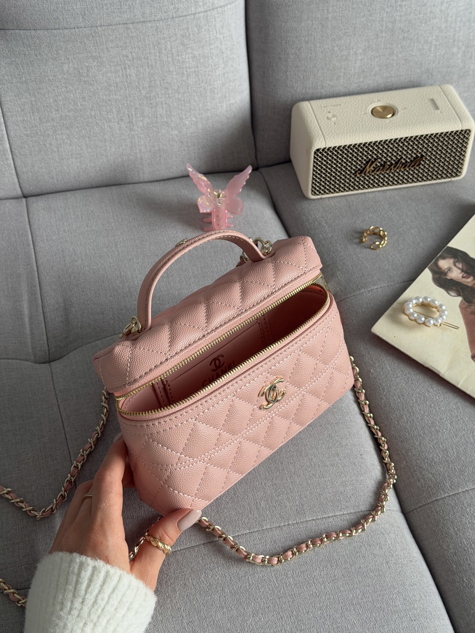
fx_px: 878
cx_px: 238
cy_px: 316
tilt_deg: -55.9
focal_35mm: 48
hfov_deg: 30.3
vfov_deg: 39.7
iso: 100
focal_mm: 6.76
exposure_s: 1/106
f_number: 1.78
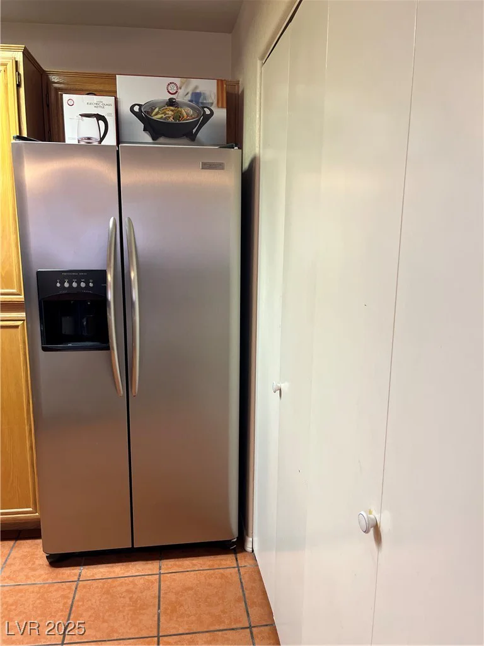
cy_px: 323
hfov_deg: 53.1
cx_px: 242
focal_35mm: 26
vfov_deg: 67.3
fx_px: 485
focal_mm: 5.1
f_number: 1.6
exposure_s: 1/60
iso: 160
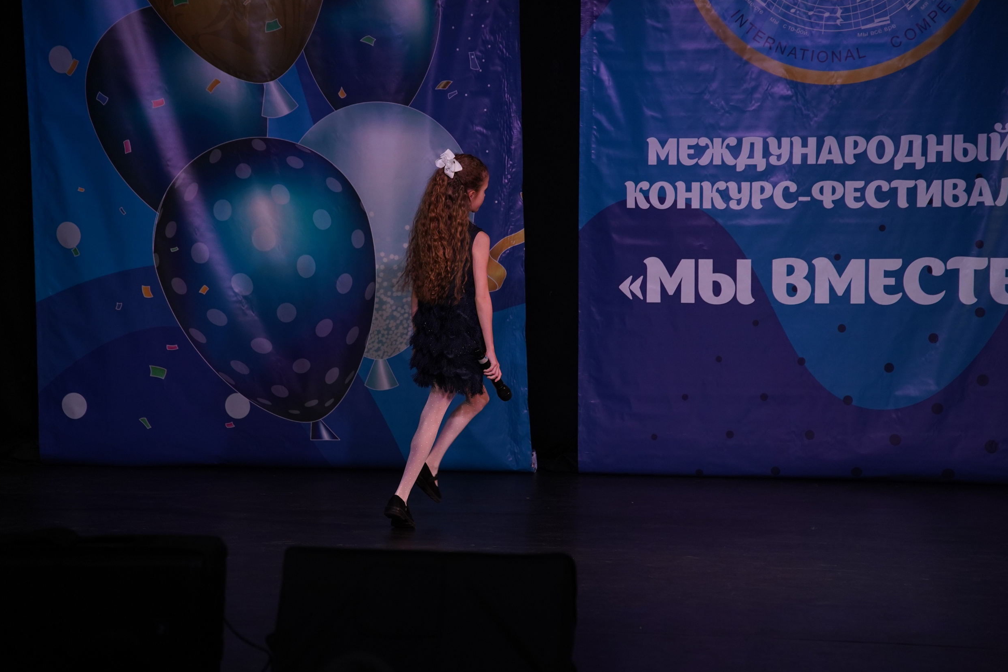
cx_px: 492
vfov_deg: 8.9
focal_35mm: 154
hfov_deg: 13.3
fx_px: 4312
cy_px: 337
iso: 1600
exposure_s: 1/400
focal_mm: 150
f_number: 4
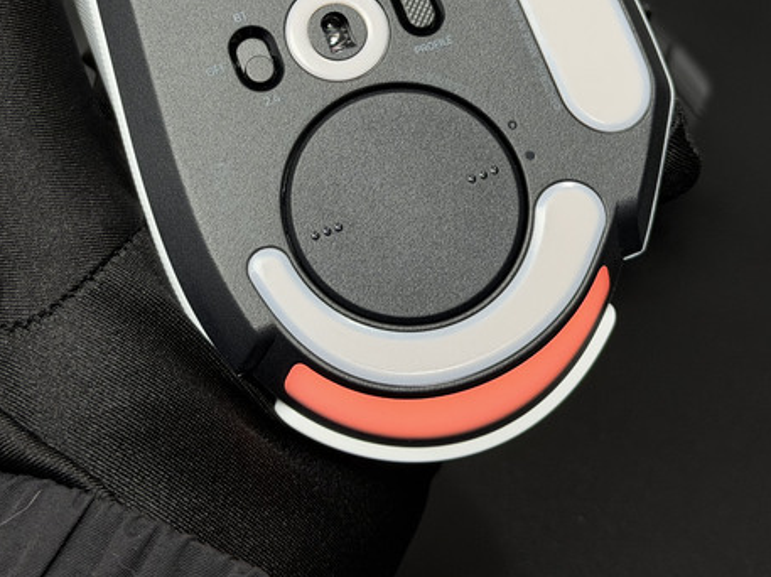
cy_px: 87
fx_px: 1825
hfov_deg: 23.8
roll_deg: -0.1
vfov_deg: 17.8
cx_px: 324
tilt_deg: -30.6
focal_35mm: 82
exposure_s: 1/60
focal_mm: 6.76
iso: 125
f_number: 1.78
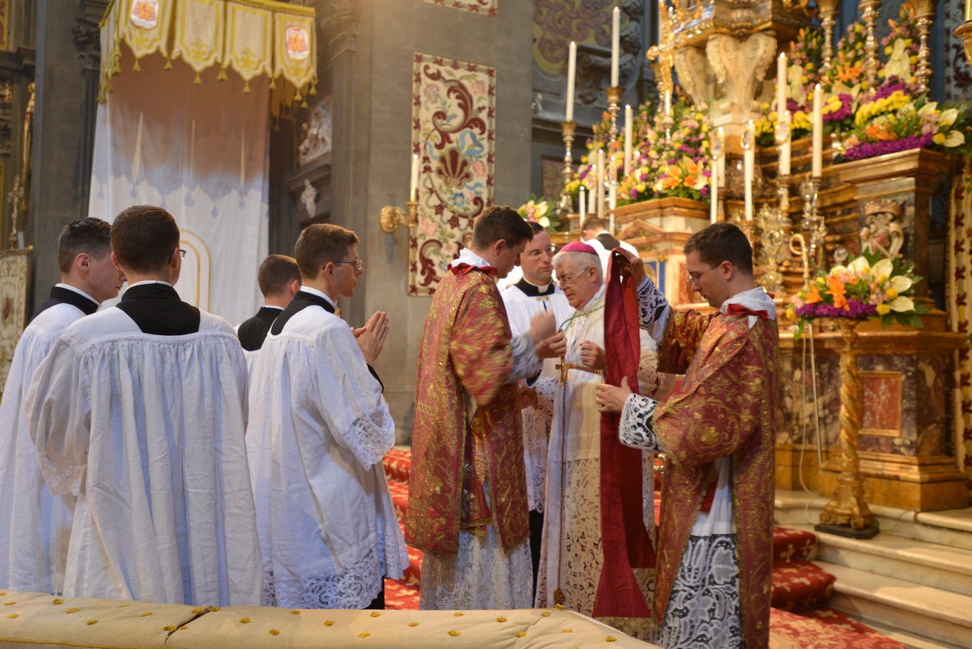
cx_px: 486
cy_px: 324
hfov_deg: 54.4
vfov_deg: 37.9
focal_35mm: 35
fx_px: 945
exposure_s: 1/50
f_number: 3.5
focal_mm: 35
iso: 1250
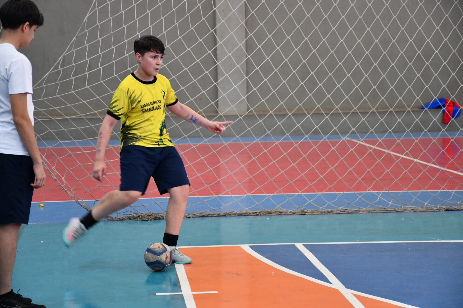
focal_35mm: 112
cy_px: 154
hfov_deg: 18.3
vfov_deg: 12.2
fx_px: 1440
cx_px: 232
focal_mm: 75
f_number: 5
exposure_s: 1/125
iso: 2000
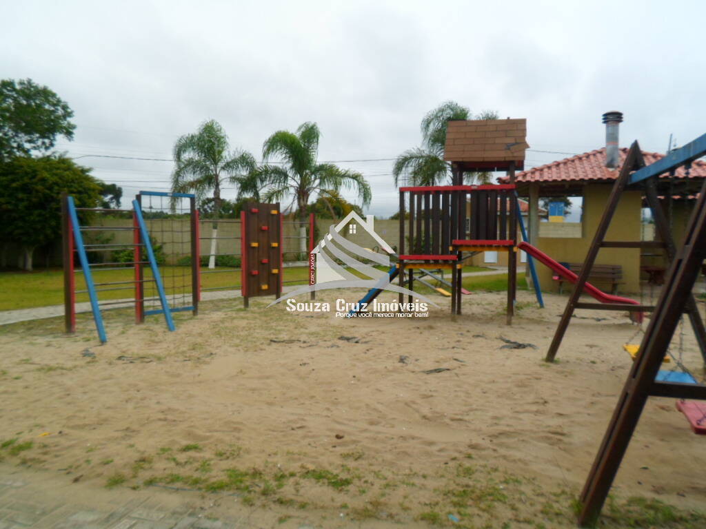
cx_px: 353
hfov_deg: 69.4
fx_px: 510
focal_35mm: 25
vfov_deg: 54.9
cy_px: 264
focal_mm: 4.5
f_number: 2.5
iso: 80
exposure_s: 1/750
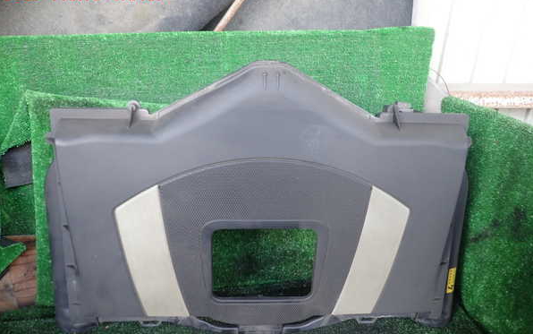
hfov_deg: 59.6
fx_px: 465
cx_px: 266
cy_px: 184
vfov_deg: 39.4
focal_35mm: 32
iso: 200
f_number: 2.3
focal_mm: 5.4
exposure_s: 1/50
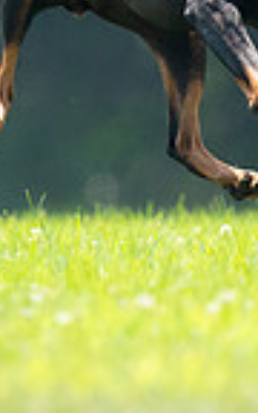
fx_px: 22635
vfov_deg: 1.0
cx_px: 218
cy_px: -90
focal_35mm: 2012
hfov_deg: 0.7
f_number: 6.3
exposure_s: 1/4000
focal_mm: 489
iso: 3200
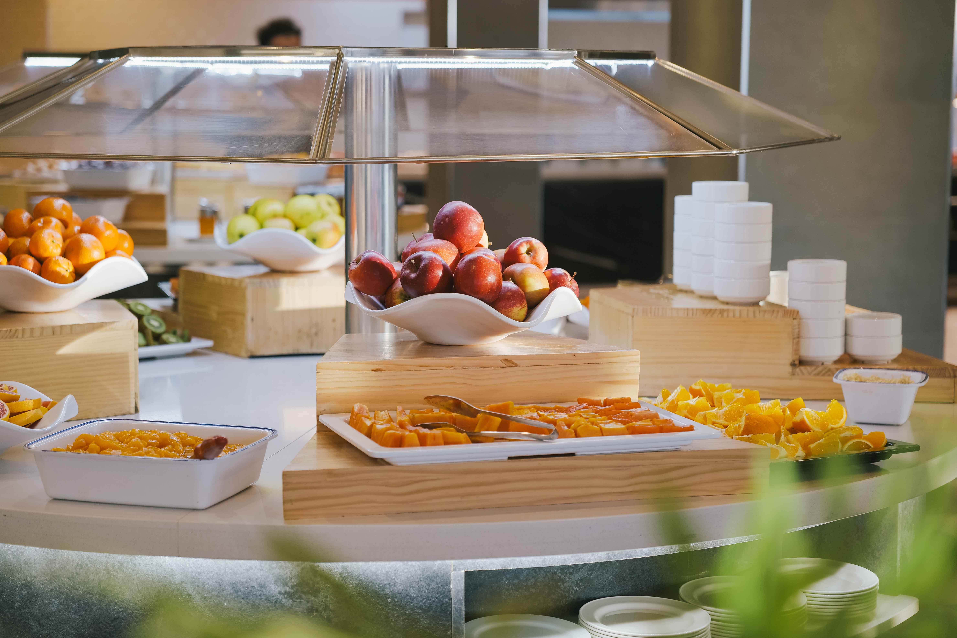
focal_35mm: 70
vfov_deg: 19.5
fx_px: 1861
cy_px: 319
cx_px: 478
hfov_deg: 28.8
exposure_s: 1/80
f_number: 2.8
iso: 320
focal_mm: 70
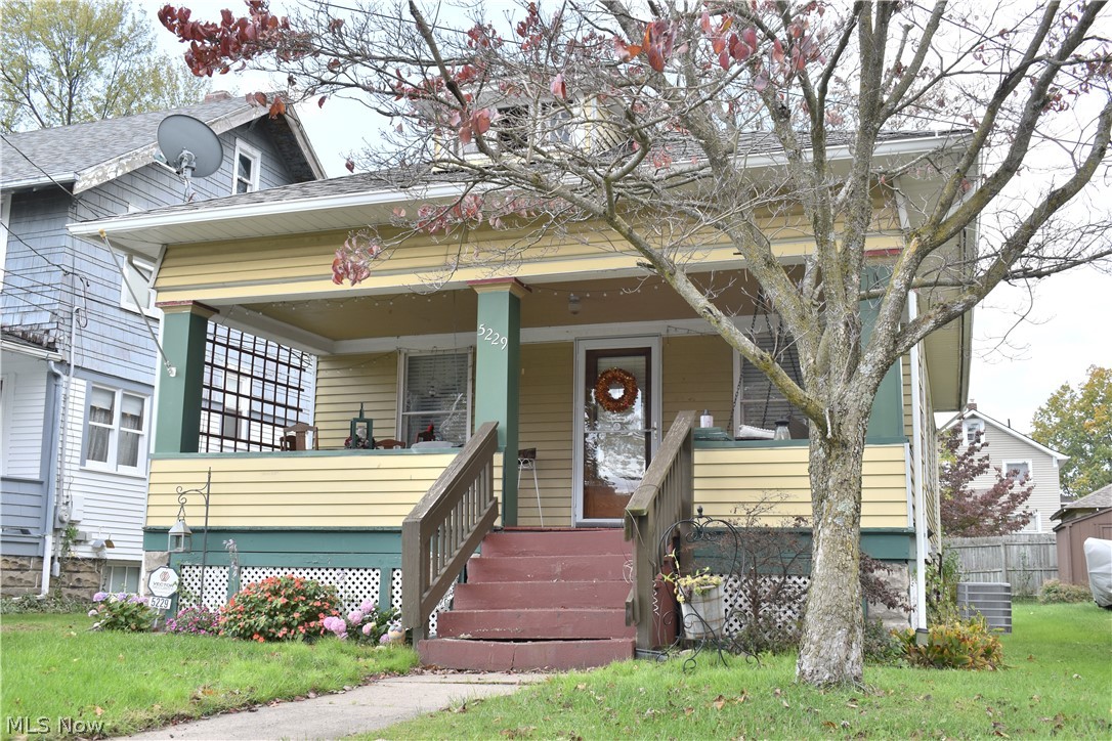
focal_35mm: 36
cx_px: 556
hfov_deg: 53.1
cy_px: 370
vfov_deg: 36.9
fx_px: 1112
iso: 200
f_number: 7.1
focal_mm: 24
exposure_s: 1/250
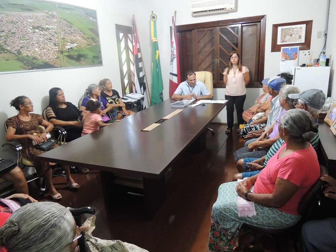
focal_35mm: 24
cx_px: 168
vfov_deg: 56.8
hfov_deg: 71.6
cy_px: 126
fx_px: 233
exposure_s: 1/15
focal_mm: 4.3
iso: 400
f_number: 3
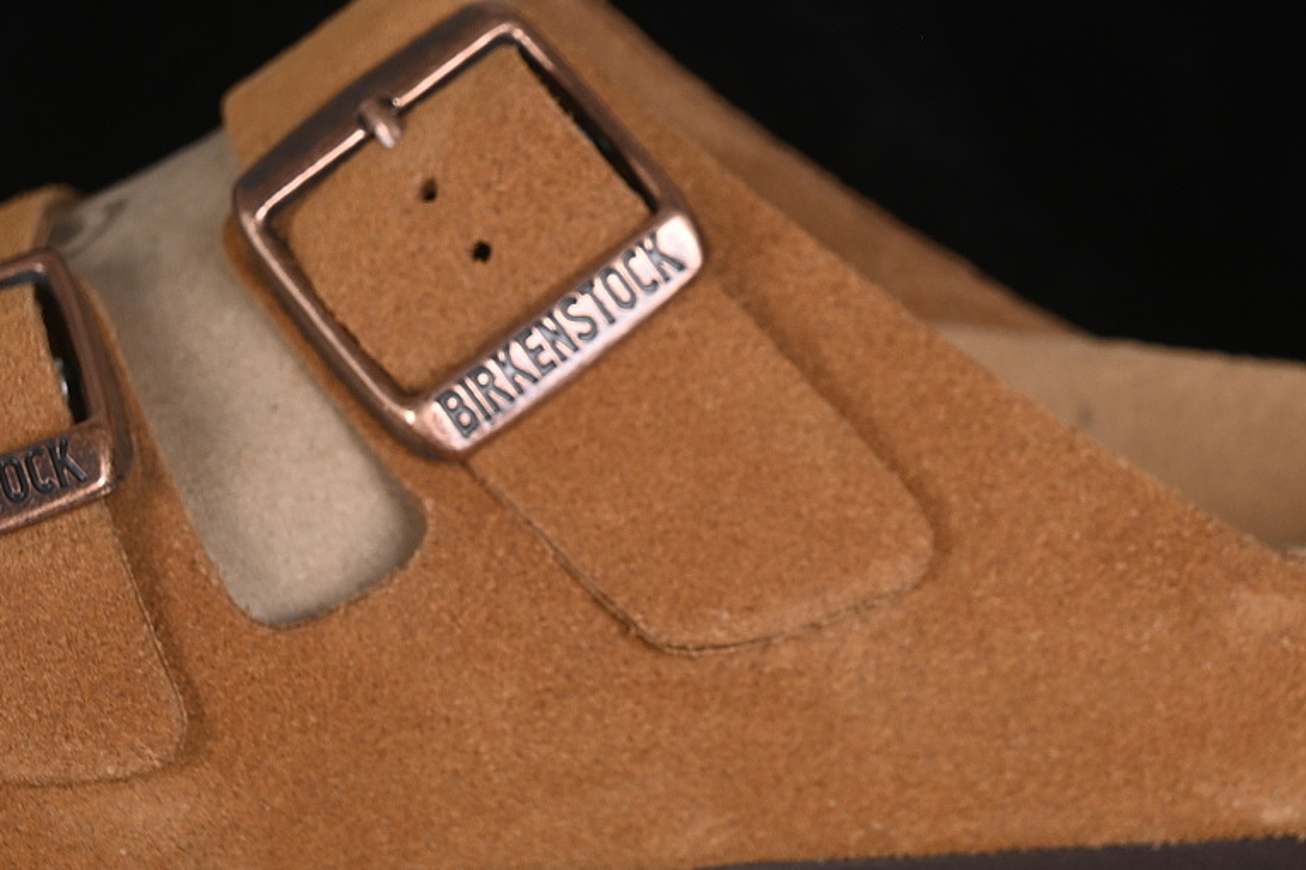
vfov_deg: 12.9
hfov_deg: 19.3
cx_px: 754
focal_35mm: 106
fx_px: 3844
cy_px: 349
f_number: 7.1
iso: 160
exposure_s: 1/80
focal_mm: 50
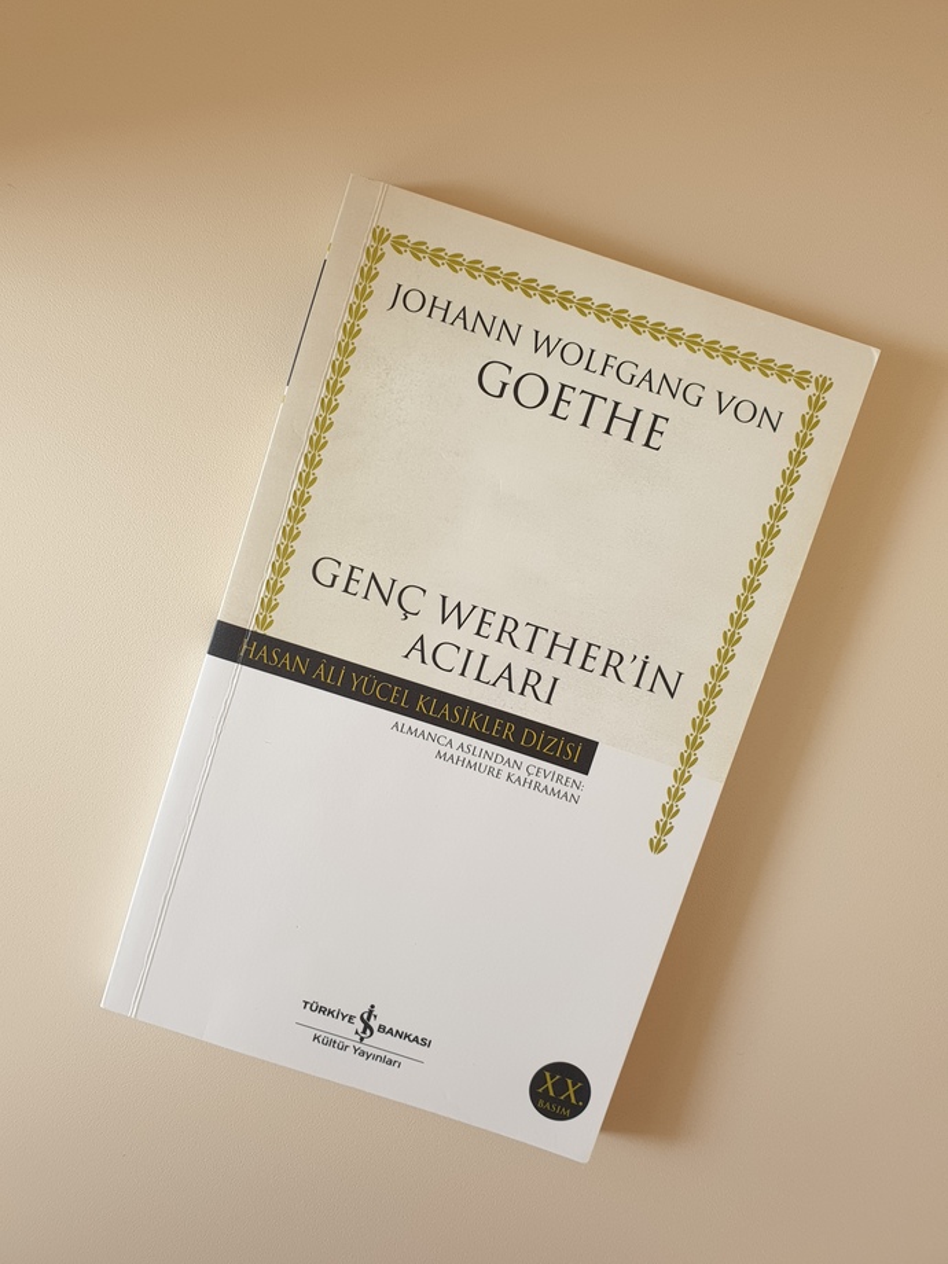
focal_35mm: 26
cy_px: 632
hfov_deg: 53.1
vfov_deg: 67.3
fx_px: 949
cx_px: 474
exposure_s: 1/100
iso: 80
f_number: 2.4
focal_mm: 4.3
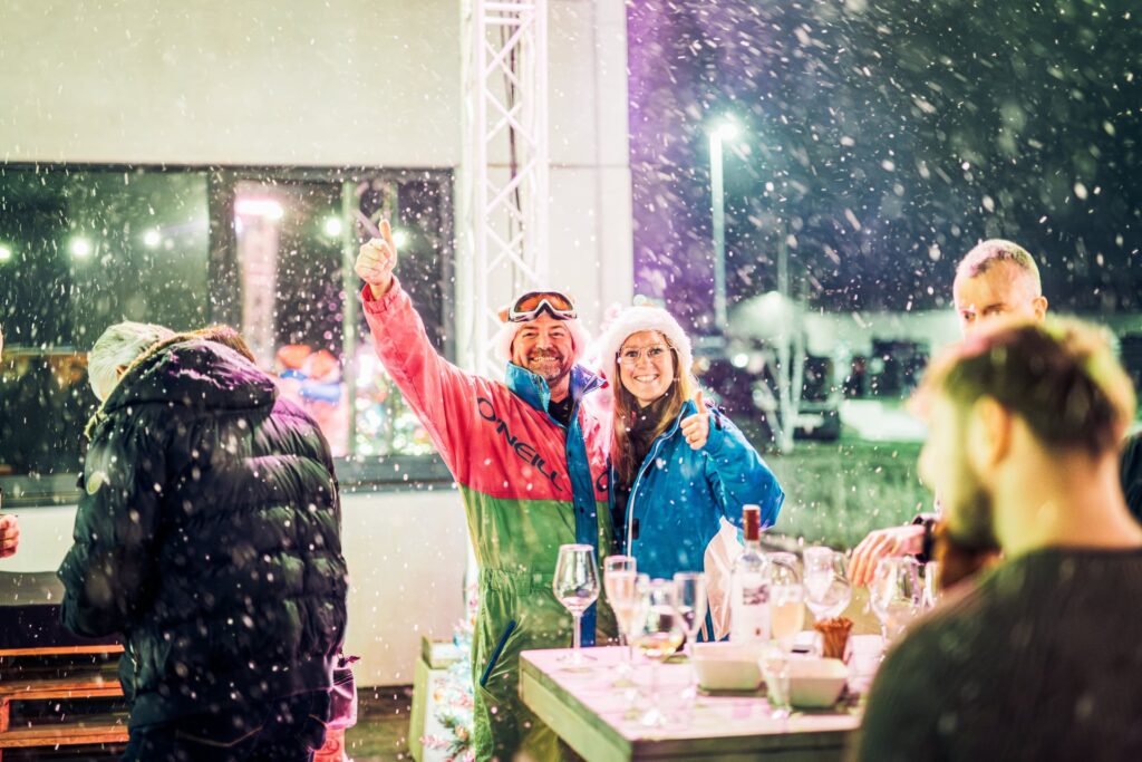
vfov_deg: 27.0
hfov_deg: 39.6
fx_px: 1586
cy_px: 381
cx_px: 571
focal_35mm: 50
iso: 3200
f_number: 1.4
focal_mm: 50
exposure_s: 1/60
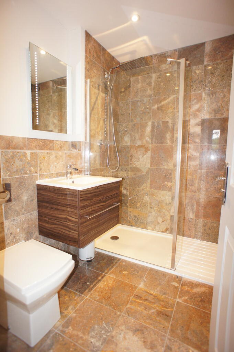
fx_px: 234
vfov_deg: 73.8
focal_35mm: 24
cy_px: 176
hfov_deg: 53.1
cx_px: 117
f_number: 2.8
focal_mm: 16
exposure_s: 1/60
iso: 400
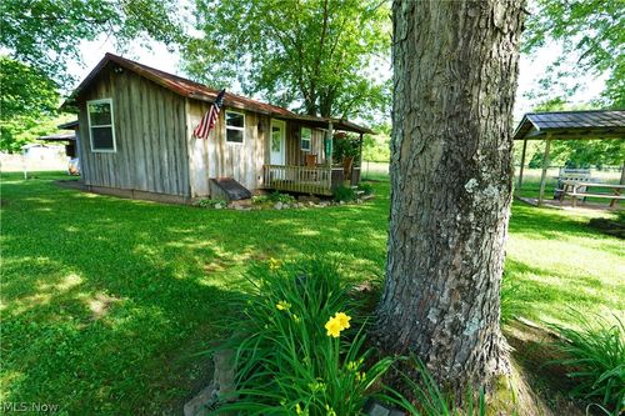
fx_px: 286
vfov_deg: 72.0
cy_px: 208
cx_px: 312
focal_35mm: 16
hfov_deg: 95.0
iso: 100
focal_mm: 11
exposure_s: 1/60
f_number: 4.5
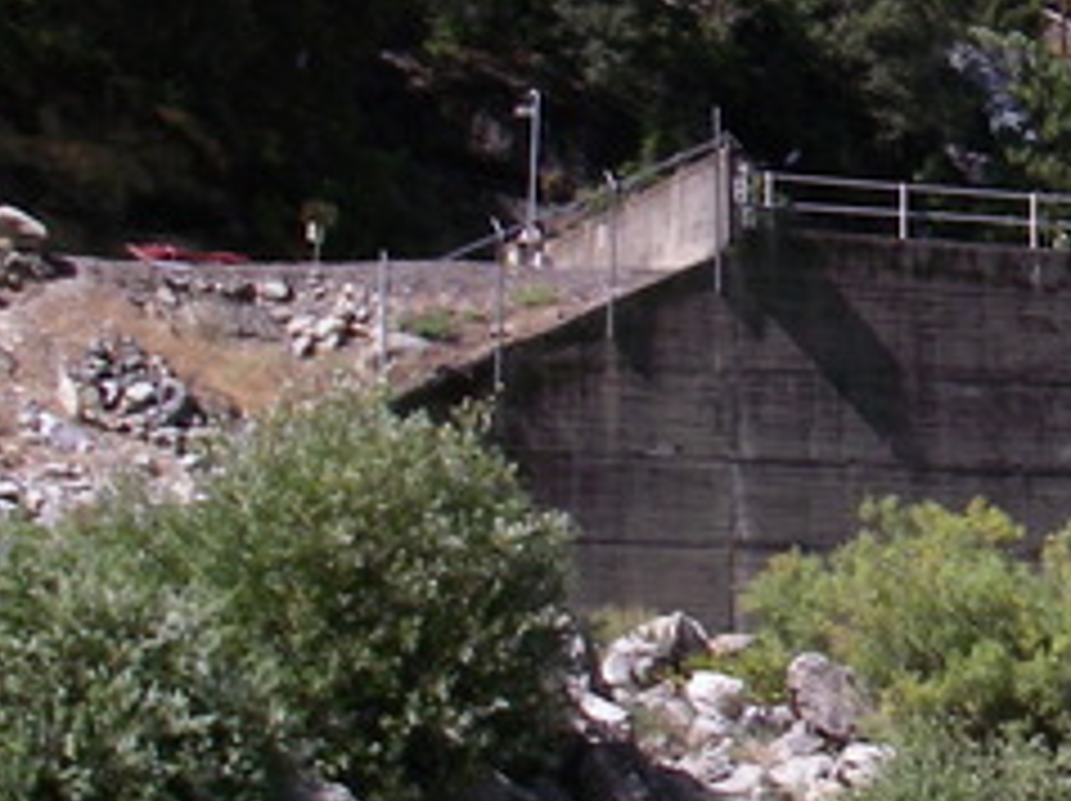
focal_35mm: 128
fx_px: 3956
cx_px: 1377
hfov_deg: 14.8
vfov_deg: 11.5
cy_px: 194
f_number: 6.6
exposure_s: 1/200
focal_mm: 6.3
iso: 64
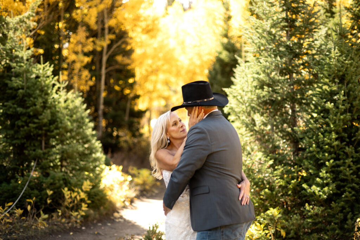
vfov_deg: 27.0
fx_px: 500
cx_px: 180
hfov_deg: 39.6
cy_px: 120
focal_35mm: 50
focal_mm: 50
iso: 200
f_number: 1.4
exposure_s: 1/1600
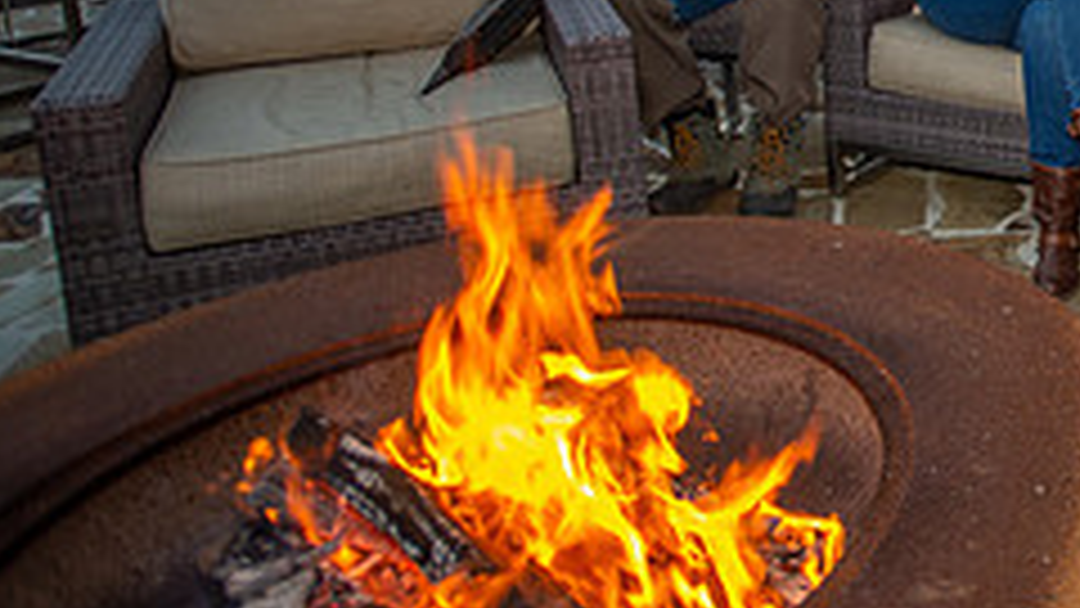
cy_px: -23
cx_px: 1246
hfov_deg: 35.3
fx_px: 1375
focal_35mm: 48
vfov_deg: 23.7
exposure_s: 1/60
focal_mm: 19
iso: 160
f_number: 2.8
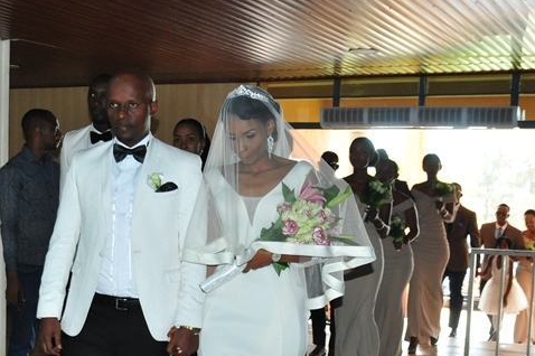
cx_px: 198
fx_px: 964
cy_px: 303
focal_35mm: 65
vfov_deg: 20.6
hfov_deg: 30.9
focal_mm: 23
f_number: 3.8
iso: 800
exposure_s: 1/200
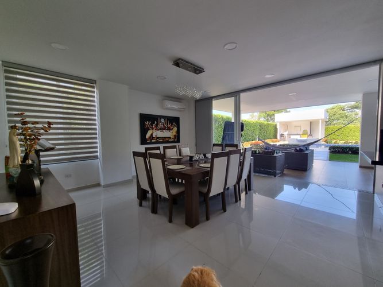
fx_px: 144
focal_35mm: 13
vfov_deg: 89.9
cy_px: 144
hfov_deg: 106.2
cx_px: 192
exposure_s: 1/120
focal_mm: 2.2
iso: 80
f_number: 2.2
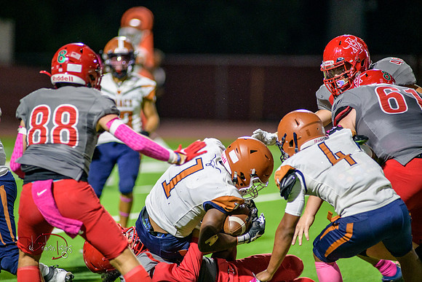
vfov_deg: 4.6
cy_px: 141
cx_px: 211
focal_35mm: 300
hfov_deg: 6.9
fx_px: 3517
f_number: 2.8
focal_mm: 300
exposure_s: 1/500
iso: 2000
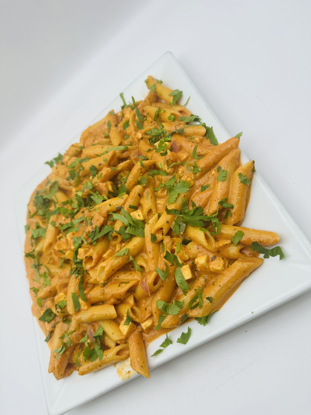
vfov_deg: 71.6
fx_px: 287
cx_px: 156
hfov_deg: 56.8
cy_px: 208
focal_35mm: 24
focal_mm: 6.86
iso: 80
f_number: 1.78
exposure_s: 1/450
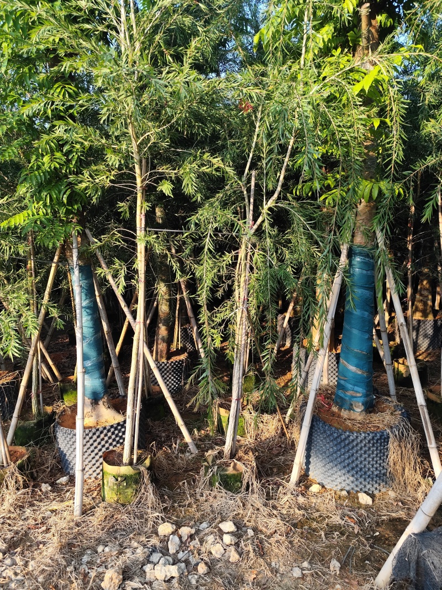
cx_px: 221
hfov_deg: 58.9
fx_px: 392
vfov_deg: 73.9
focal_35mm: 23
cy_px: 295
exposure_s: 1/218
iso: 50
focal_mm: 6.19
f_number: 1.65
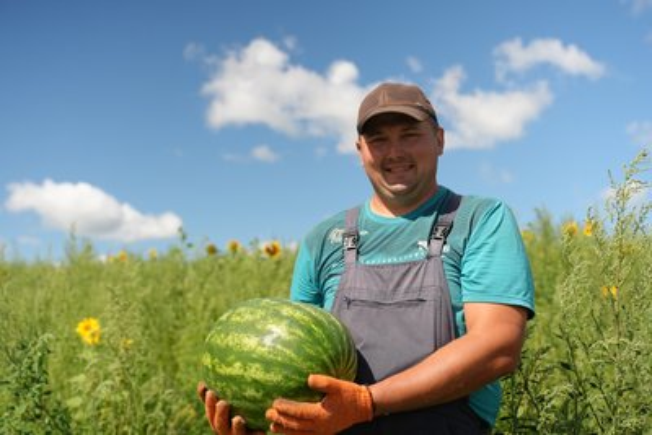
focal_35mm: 45
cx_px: 326
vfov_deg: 29.9
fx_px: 815
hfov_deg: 43.6
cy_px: 218
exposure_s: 1/160
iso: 1000
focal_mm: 45
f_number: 4
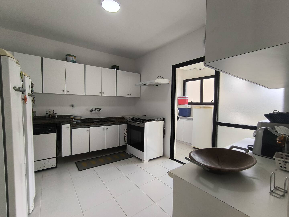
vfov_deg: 78.1
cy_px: 108
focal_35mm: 16
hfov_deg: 94.5
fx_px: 134
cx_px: 144
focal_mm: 1.65
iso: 64
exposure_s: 1/120
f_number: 2.2
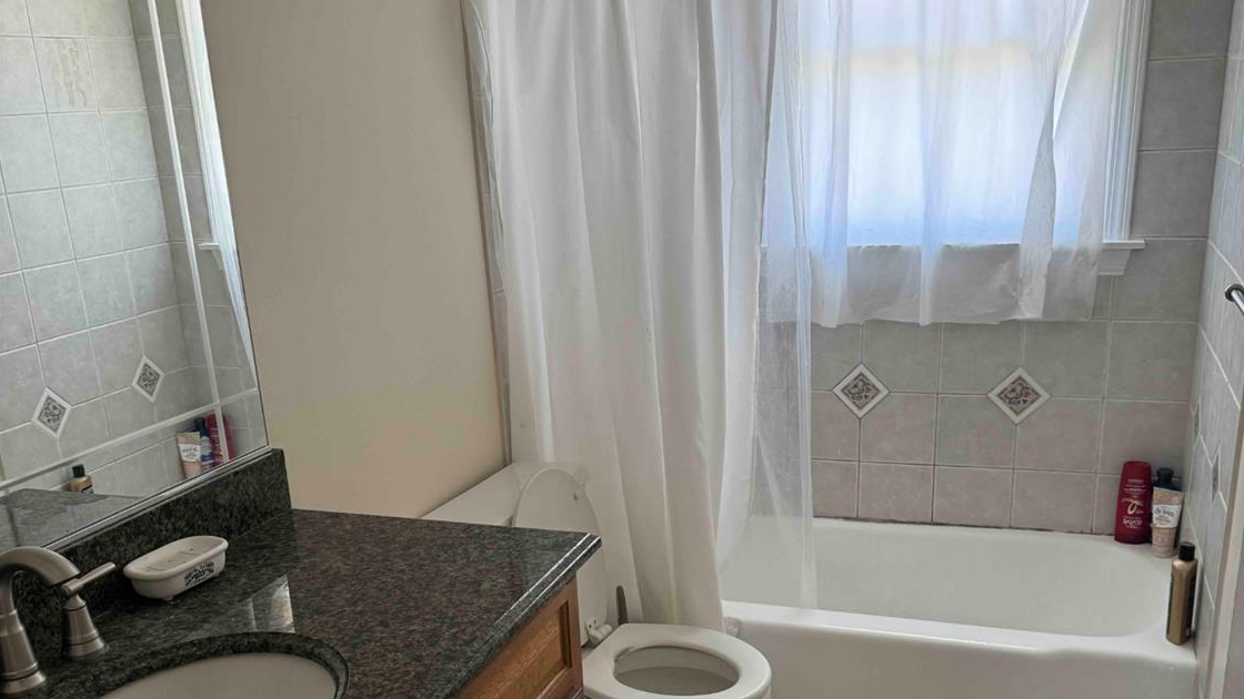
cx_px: 623
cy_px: 506
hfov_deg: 56.6
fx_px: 1155
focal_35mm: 35
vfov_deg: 33.2
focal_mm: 6.76
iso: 200
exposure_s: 1/79
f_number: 1.78
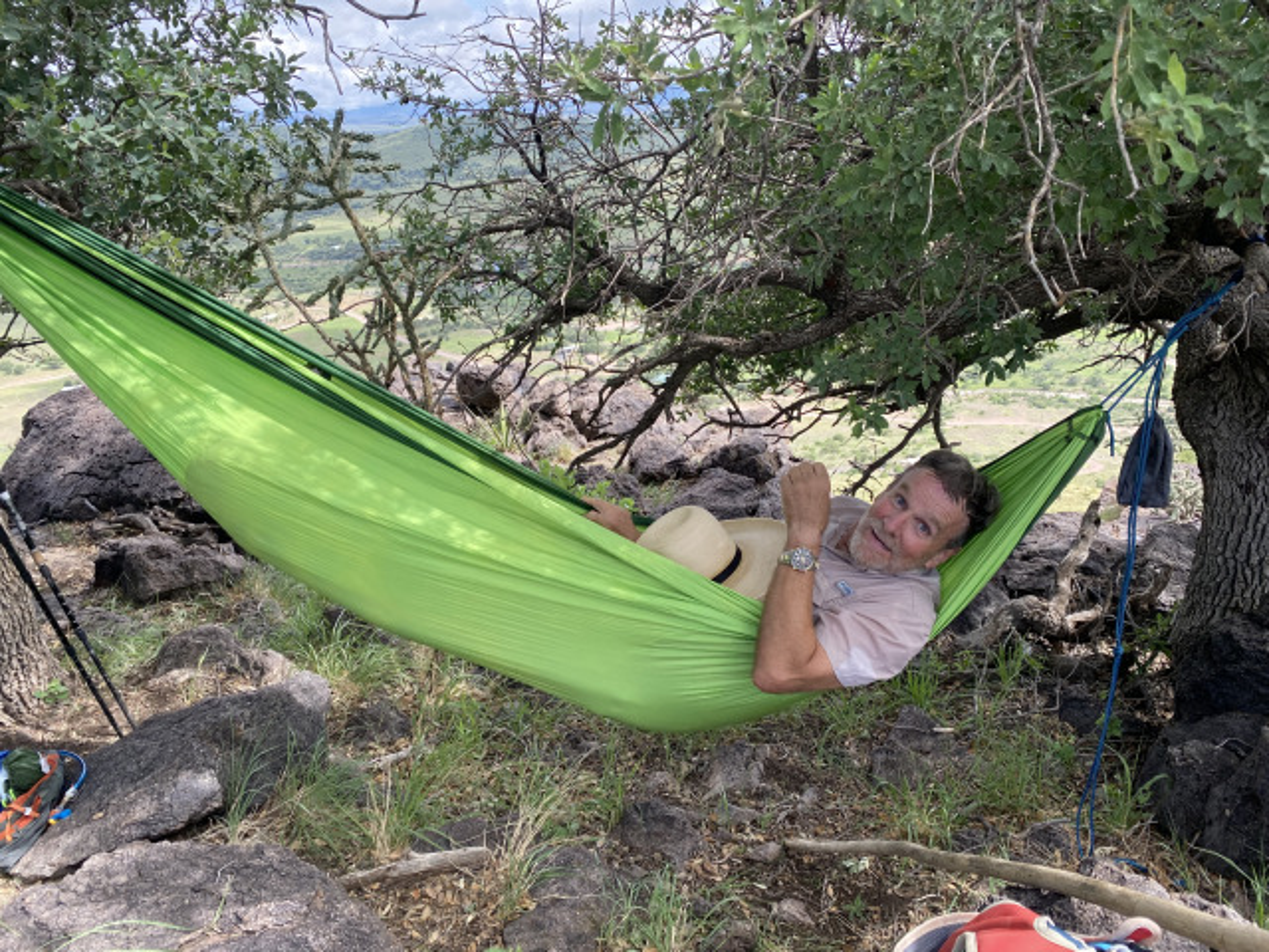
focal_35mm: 26
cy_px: 476
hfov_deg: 67.3
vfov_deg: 53.1
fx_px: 953
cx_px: 634
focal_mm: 4.25
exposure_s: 1/620
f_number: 1.8
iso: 32
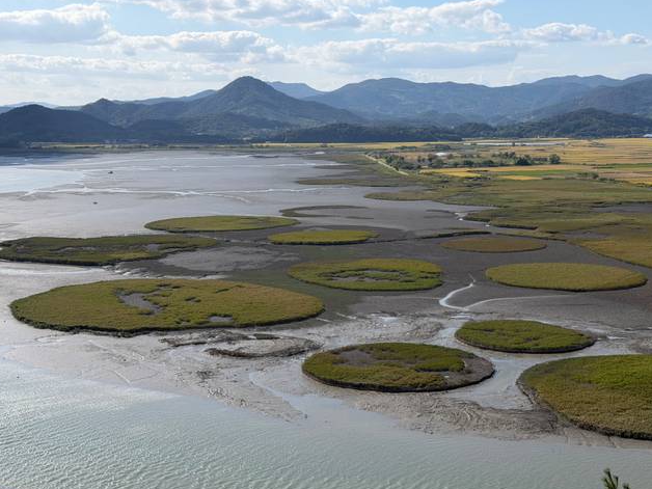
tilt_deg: -6.4
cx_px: 357
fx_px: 1036
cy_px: 244
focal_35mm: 55
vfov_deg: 26.6
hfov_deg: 34.9
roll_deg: +0.7
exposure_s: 1/7143
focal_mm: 6.76
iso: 80
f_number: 1.78
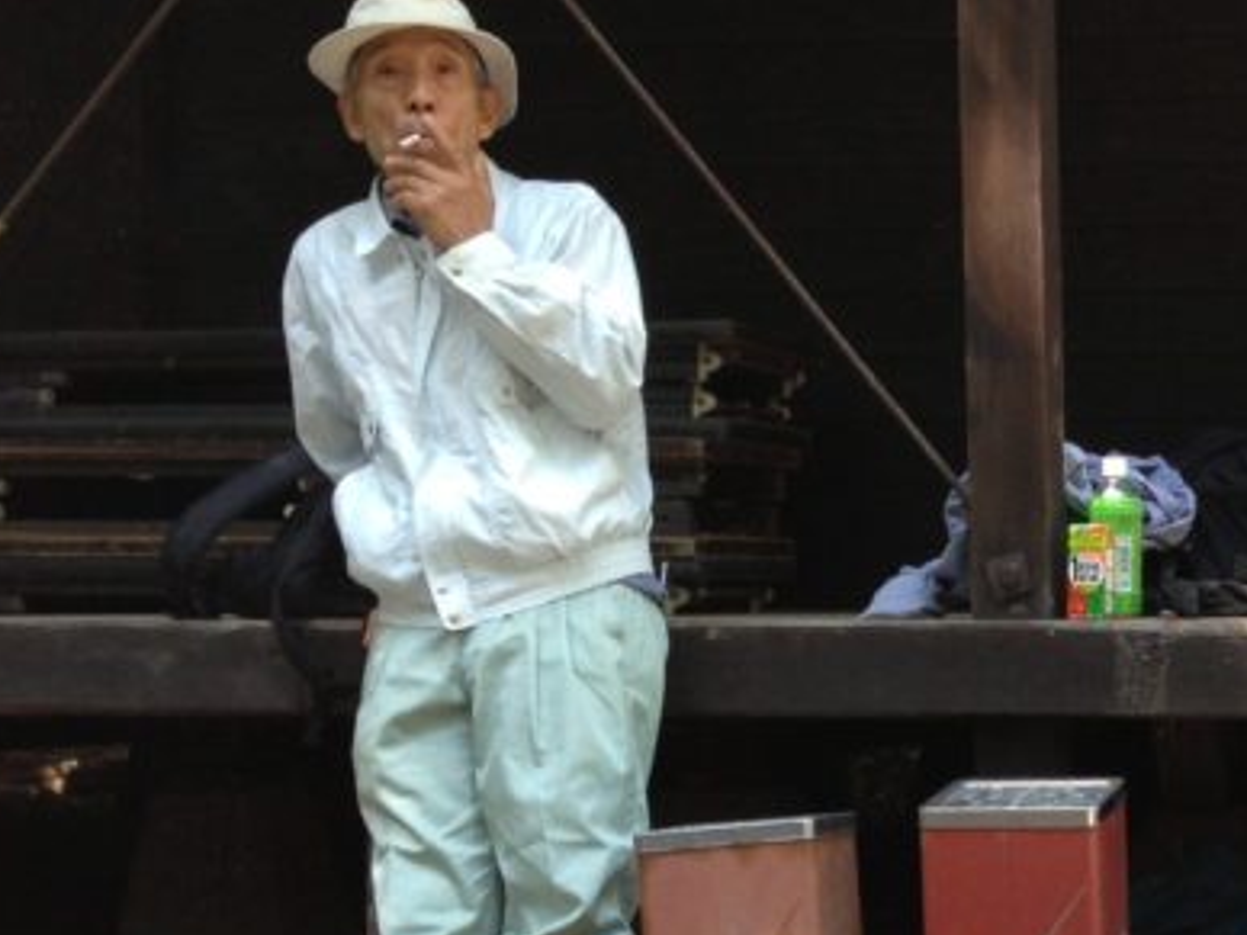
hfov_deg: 21.7
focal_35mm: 85
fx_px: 3062
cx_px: 1401
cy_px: 636
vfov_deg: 17.3
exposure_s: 1/40
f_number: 2.4
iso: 64
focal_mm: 4.13
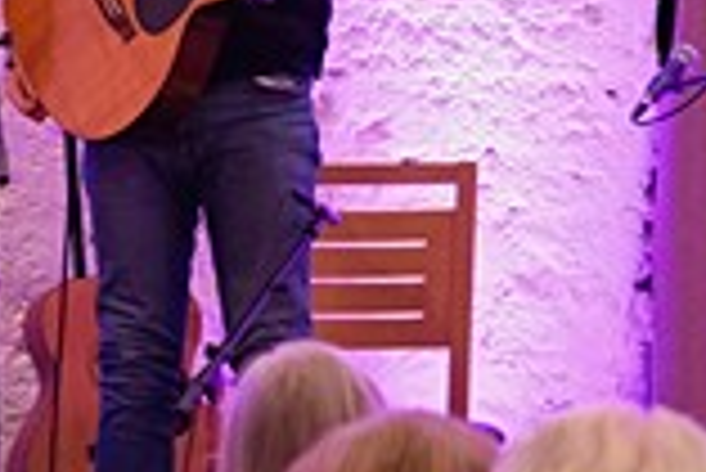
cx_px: 189
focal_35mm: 298
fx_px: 5849
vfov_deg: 4.6
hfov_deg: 6.9
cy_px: 297
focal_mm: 52
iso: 2500
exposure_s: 1/70
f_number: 2.8
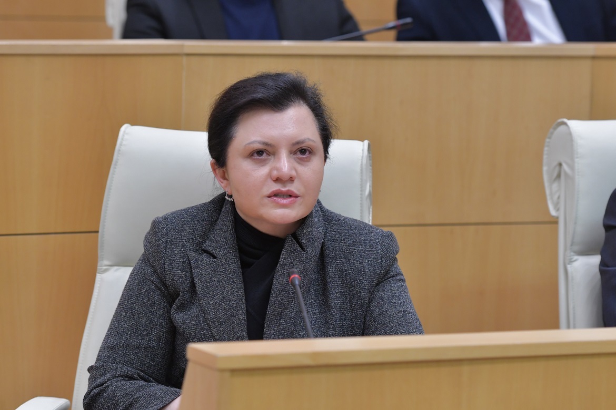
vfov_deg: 7.5
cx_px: 308
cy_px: 205
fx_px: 3131
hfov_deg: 11.2
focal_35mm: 183
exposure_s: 1/160
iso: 1600
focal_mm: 122
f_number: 3.5
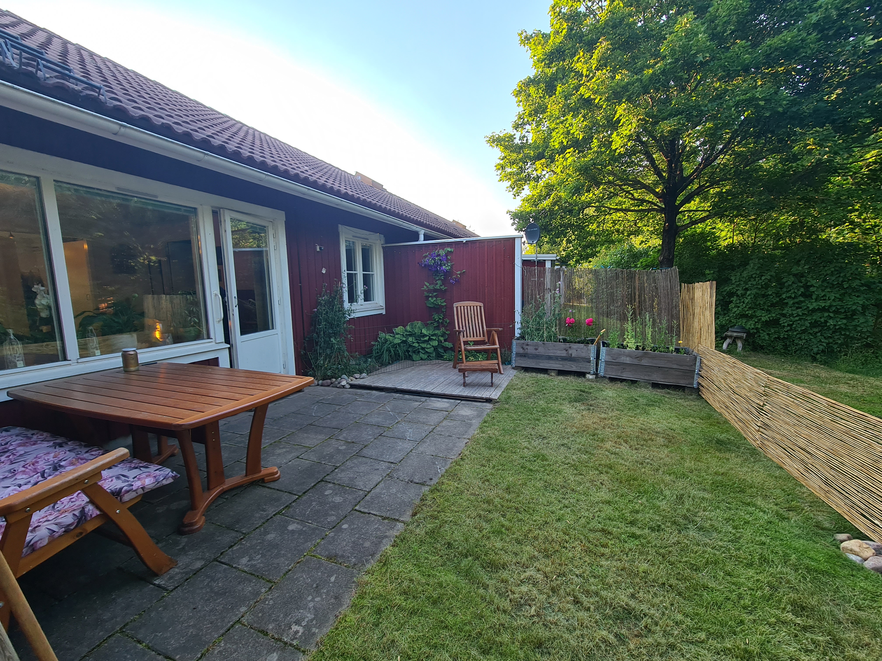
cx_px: 441
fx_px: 331
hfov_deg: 106.2
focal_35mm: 13
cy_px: 330
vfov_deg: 89.9
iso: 50
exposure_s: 1/182
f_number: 2.2
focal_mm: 2.2
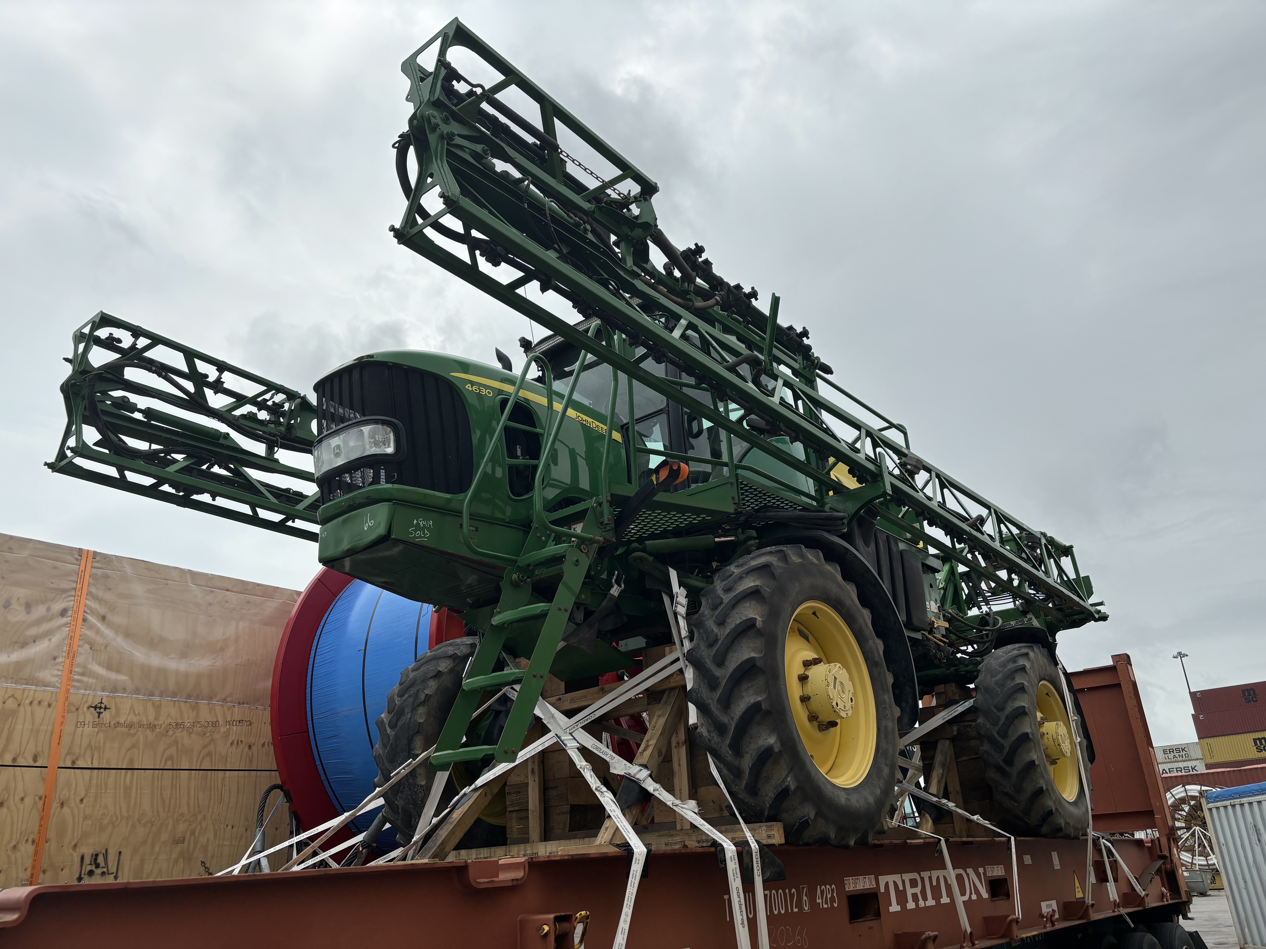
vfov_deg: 53.1
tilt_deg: +23.6
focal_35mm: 26
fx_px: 951
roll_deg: +3.6
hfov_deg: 67.3
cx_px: 633
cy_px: 474
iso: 50
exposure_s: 1/6329
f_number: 1.6
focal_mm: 5.96
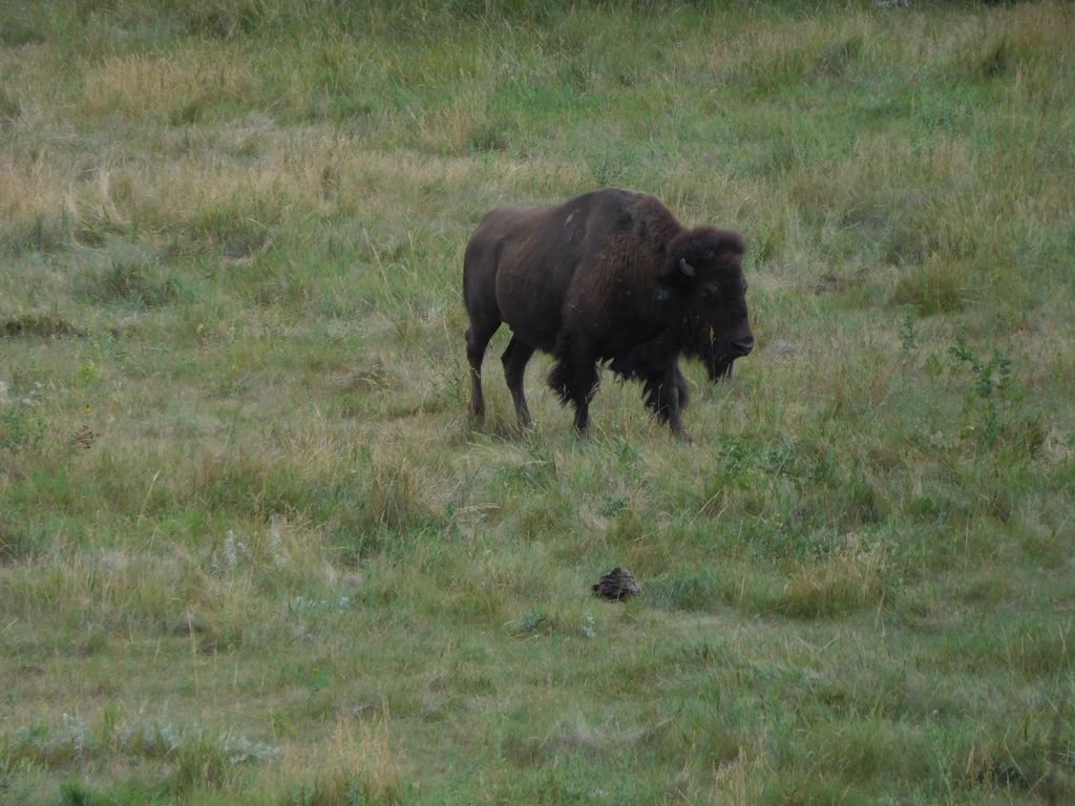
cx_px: 538
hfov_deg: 4.0
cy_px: 403
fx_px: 15528
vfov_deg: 3.0
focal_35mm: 500
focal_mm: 90
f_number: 6.5
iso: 125
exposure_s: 1/320
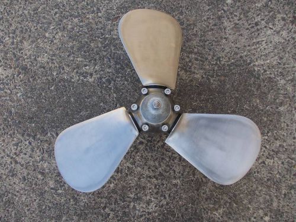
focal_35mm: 28
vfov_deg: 49.7
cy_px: 111
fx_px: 239
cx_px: 148
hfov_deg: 63.4
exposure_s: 1/250
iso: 80
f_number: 2.7
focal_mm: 4
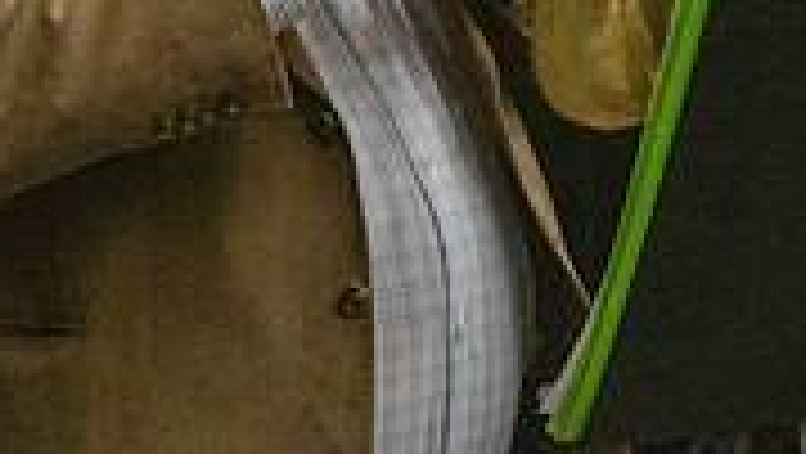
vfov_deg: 5.1
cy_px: -317
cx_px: 95
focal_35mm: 237
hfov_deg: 9.1
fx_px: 5069
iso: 10000
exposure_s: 1/500
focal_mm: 70
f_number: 4
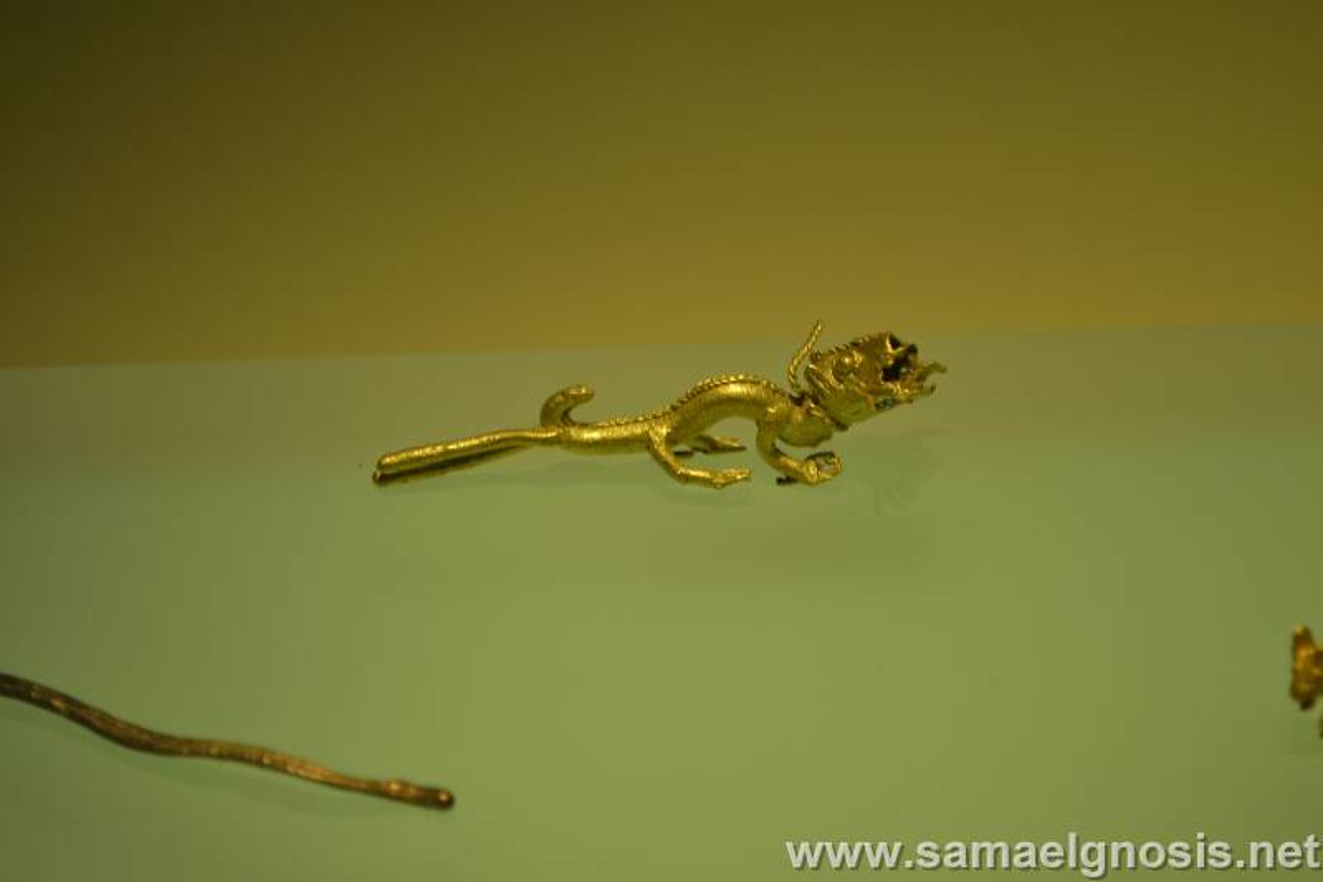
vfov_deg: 16.5
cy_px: 441
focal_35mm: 82
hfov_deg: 24.6
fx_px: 3031
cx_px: 662
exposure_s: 1/10
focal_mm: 55
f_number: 5.6
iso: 100
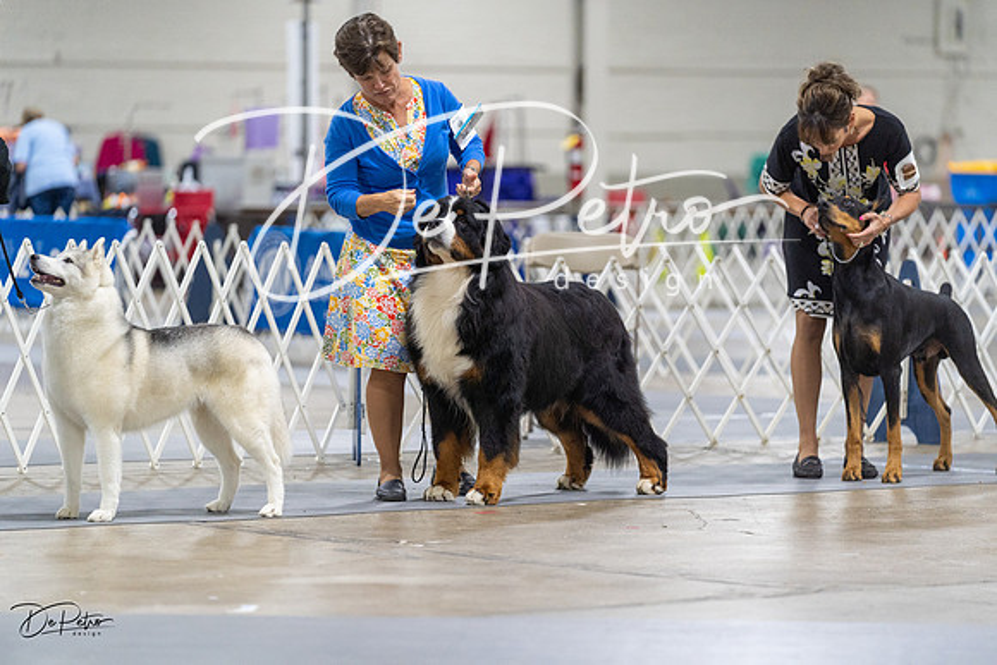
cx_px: 498
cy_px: 332
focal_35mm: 168
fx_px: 4654
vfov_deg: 8.2
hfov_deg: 12.2
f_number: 2.8
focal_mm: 168
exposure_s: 1/200
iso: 2500
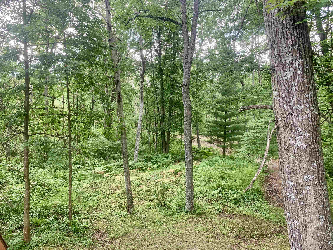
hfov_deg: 67.3
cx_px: 166
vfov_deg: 53.1
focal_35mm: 26
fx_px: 250
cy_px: 125
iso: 50
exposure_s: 1/122
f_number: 1.8
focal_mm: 4.25
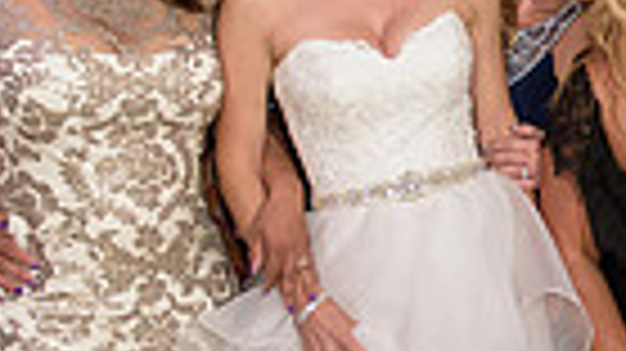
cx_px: 743
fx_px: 1891
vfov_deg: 10.6
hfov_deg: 17.9
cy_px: 218
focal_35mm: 114
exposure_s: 1/125
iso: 1600
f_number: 3.2
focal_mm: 26
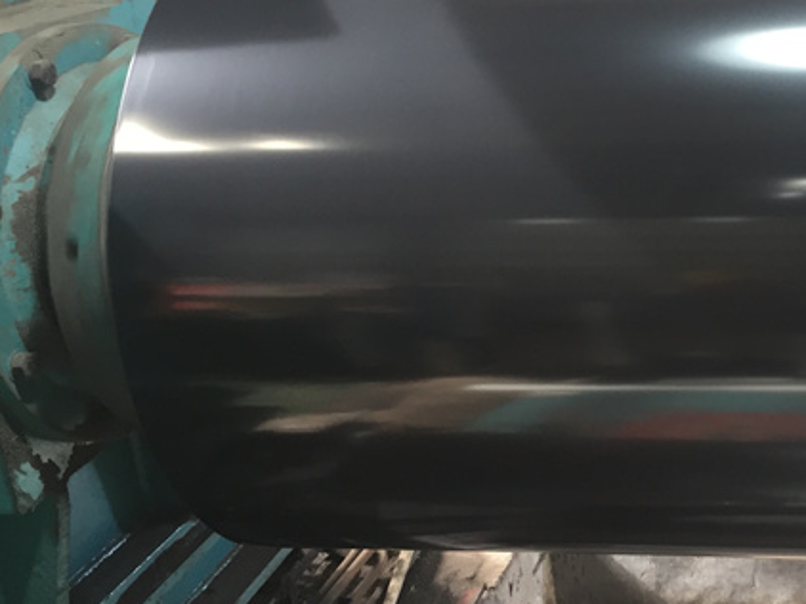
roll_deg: +1.5
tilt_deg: -16.8
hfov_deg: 32.9
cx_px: 747
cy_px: 220
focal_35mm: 55
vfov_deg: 26.4
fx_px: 1280
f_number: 2.2
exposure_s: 1/33
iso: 80
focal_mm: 4.15
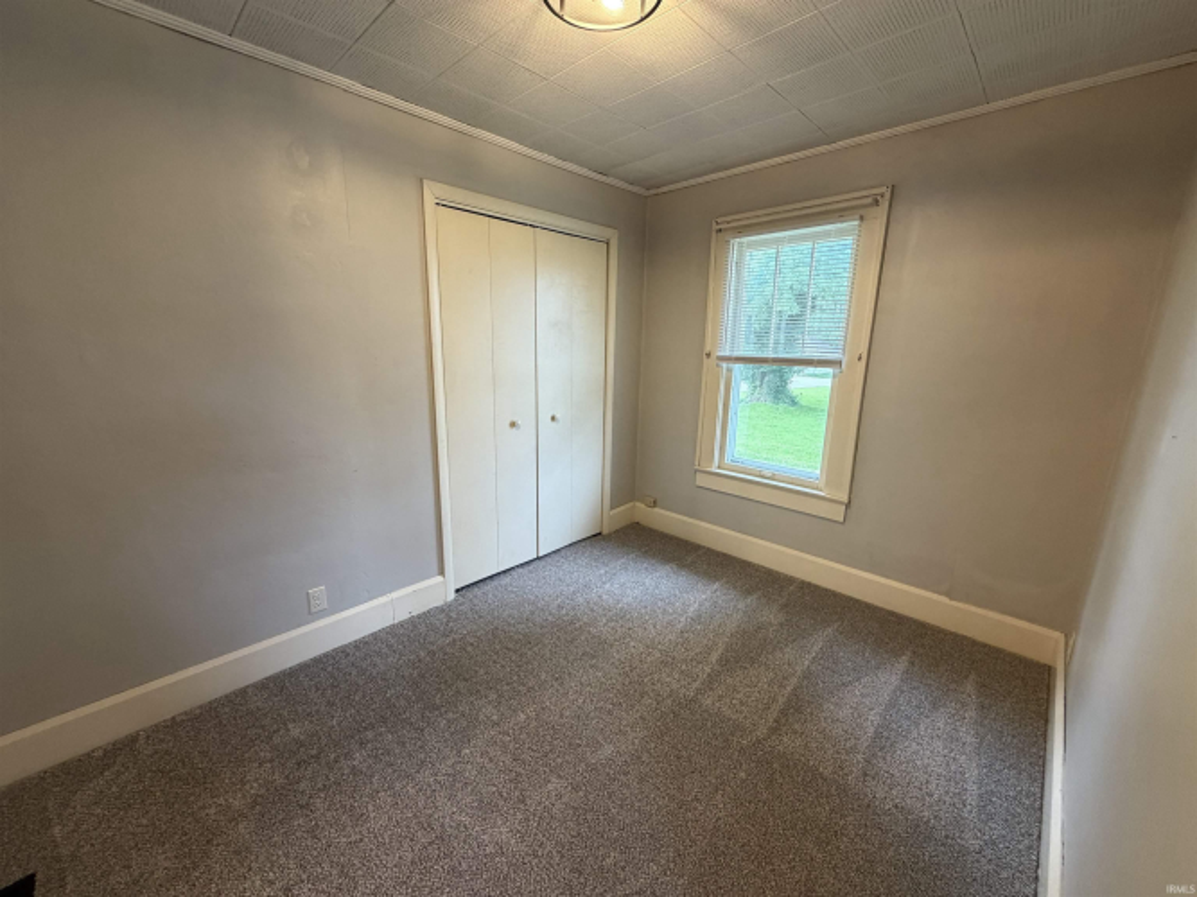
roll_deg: -1.3
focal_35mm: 14
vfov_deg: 85.7
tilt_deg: -12.7
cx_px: 598
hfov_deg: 102.1
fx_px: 484
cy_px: 448
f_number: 2.2
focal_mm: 2.2
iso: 250
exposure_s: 1/60
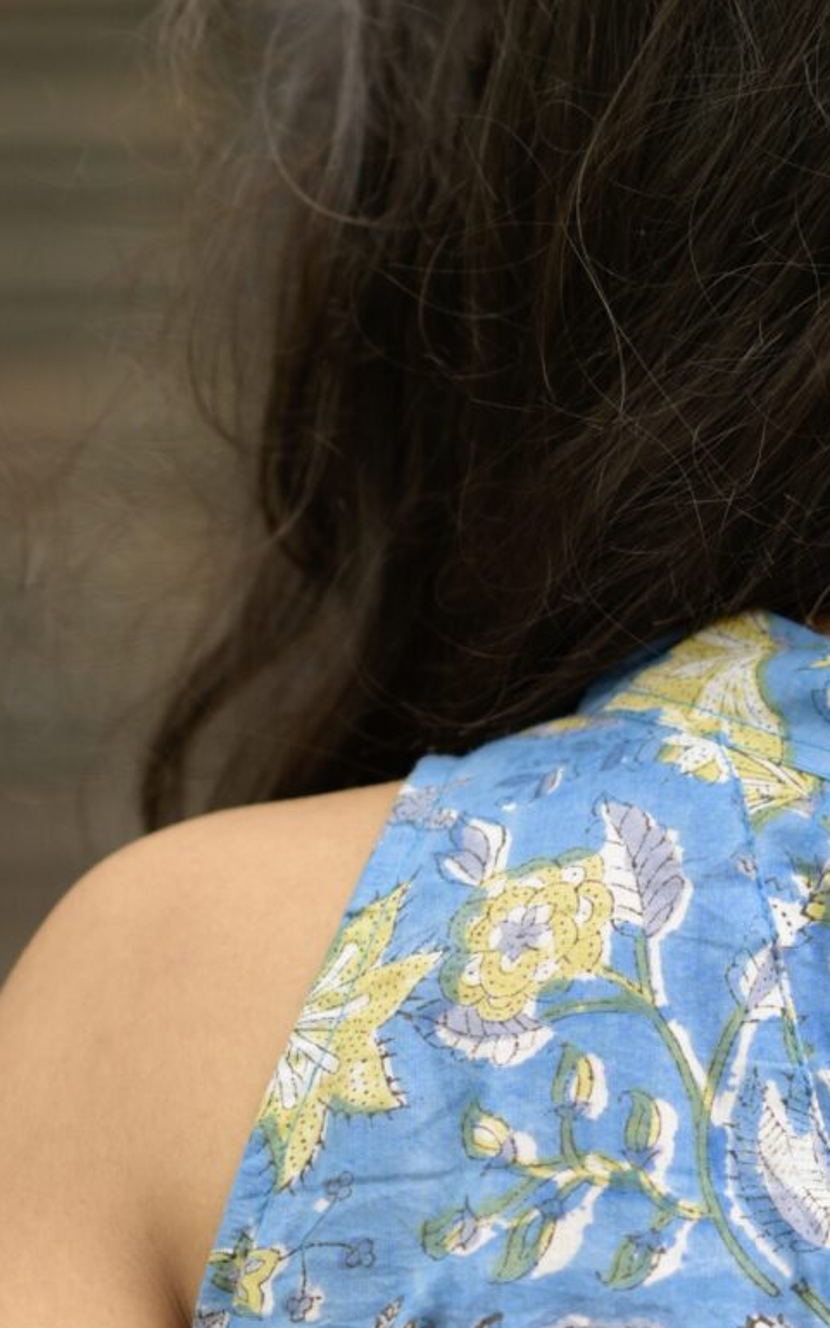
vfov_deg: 7.3
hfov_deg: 4.5
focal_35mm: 288
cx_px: 890
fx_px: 10427
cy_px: 1019
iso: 100
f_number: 1.8
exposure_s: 1/400
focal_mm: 85
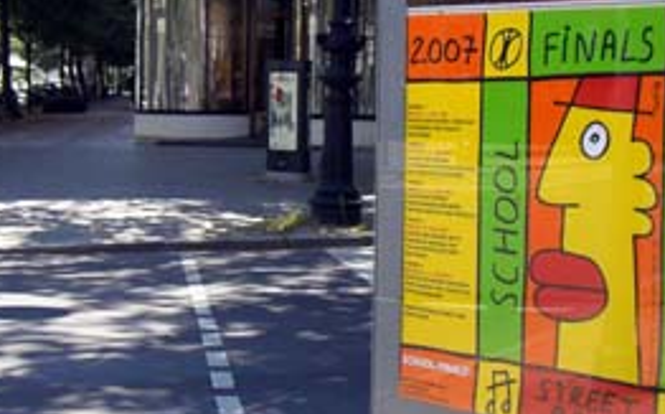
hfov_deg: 26.8
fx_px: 1394
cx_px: 336
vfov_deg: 16.9
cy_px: 168
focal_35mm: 77
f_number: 2.7
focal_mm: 6.2
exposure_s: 1/320
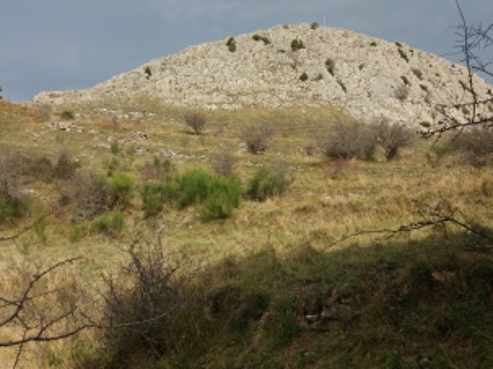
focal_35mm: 37
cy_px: 146
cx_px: 273
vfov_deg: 38.5
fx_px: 527
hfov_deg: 50.1
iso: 64
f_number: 1.9
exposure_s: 1/1156
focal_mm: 3.7
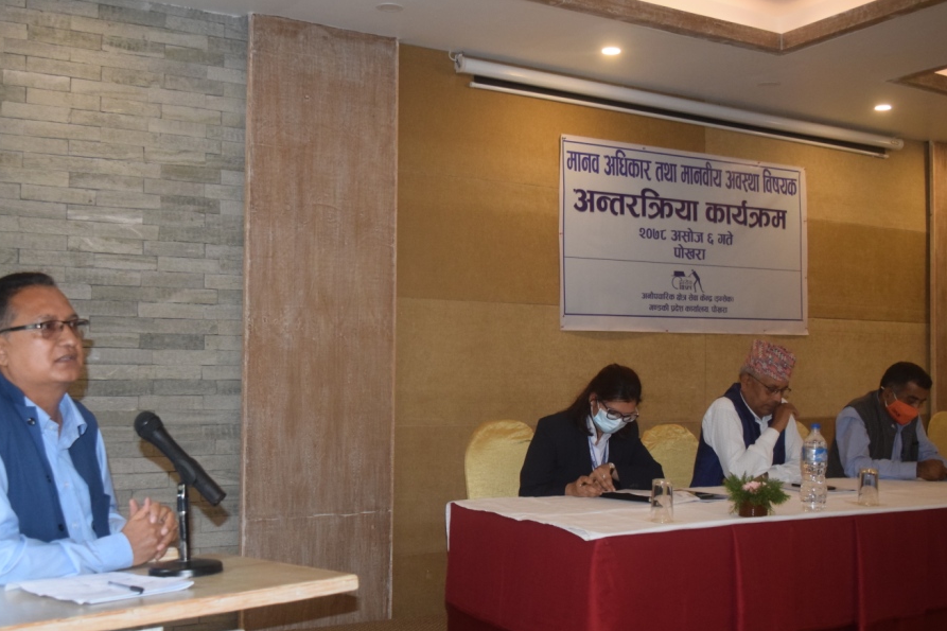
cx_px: 415
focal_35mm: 40
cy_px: 341
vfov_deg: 33.7
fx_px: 1041
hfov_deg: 48.8
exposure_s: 1/60
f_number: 3.8
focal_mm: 23
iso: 2000
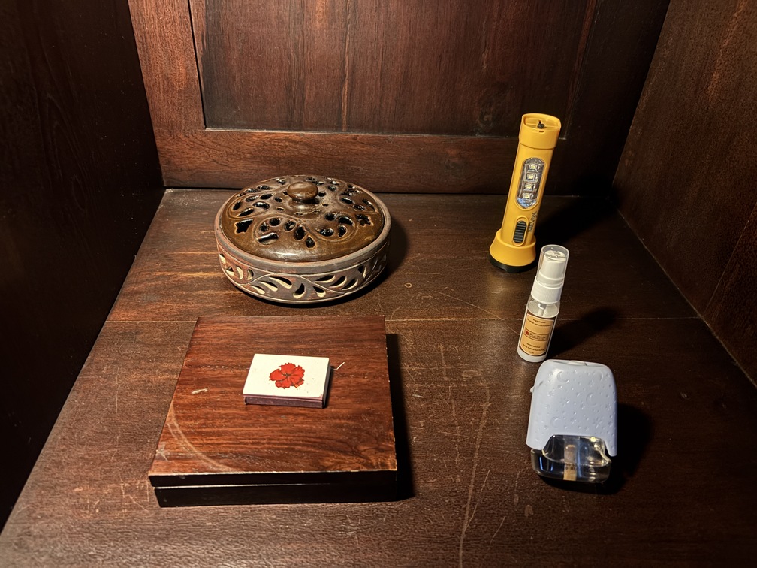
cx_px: 378
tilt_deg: -35.7
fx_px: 569
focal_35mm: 26
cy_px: 284
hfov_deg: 67.3
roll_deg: -3.7
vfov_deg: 53.1
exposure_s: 1/13
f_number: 1.6
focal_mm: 5.96
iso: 500
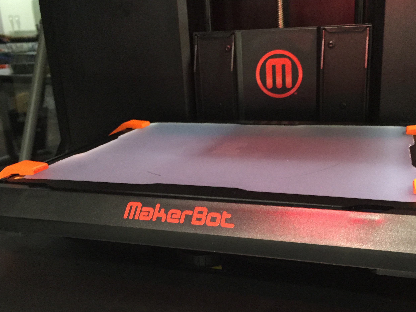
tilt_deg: -17.4
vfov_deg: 37.6
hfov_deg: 48.8
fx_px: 457
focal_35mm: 38
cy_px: 185
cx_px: 236
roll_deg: +1.7
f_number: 2.2
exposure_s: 1/17
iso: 320
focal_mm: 4.15
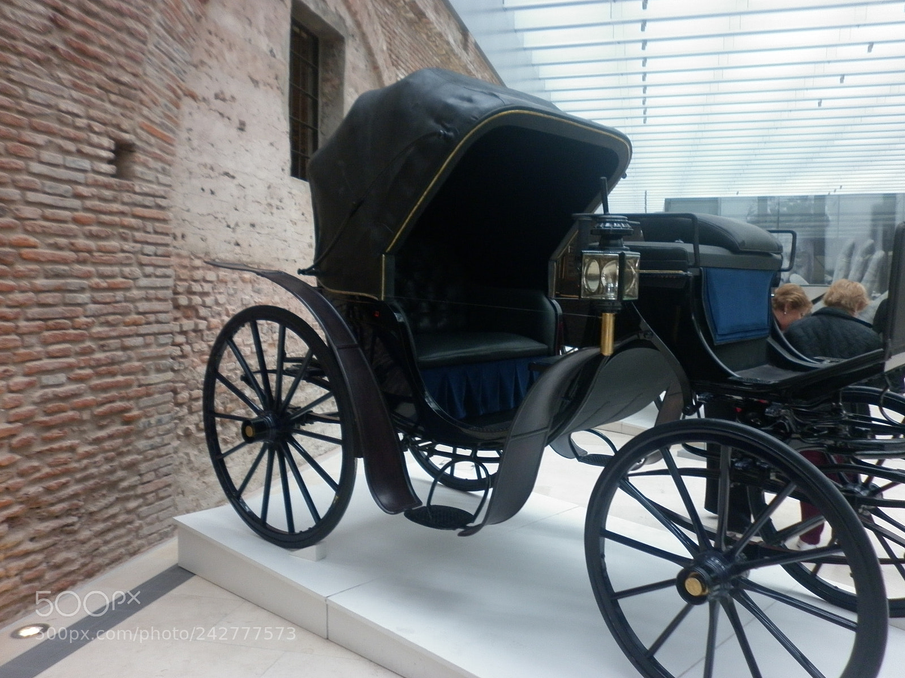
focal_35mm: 28
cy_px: 339
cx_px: 452
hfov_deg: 63.4
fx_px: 732
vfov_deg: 49.7
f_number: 2.8
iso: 100
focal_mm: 5
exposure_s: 1/30
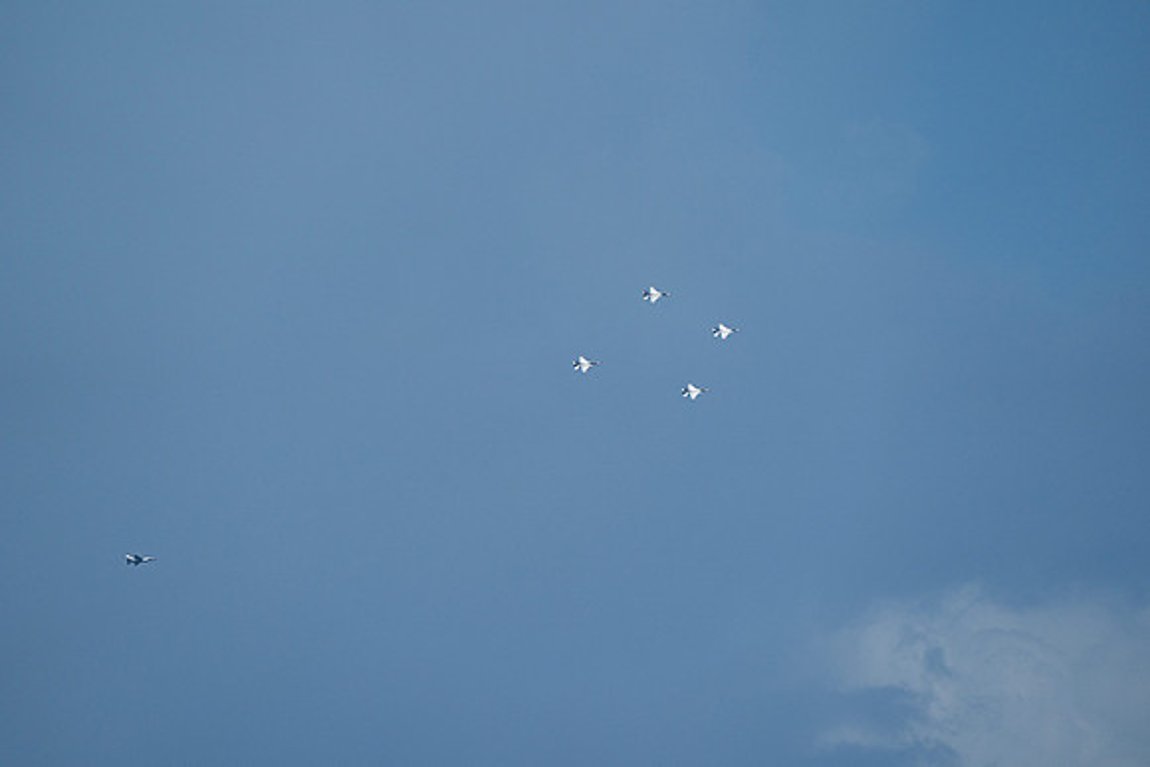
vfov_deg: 3.4
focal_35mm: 400
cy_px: 384
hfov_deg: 5.2
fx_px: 12780
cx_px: 575
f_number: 10
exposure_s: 1/1600
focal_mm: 400
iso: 800
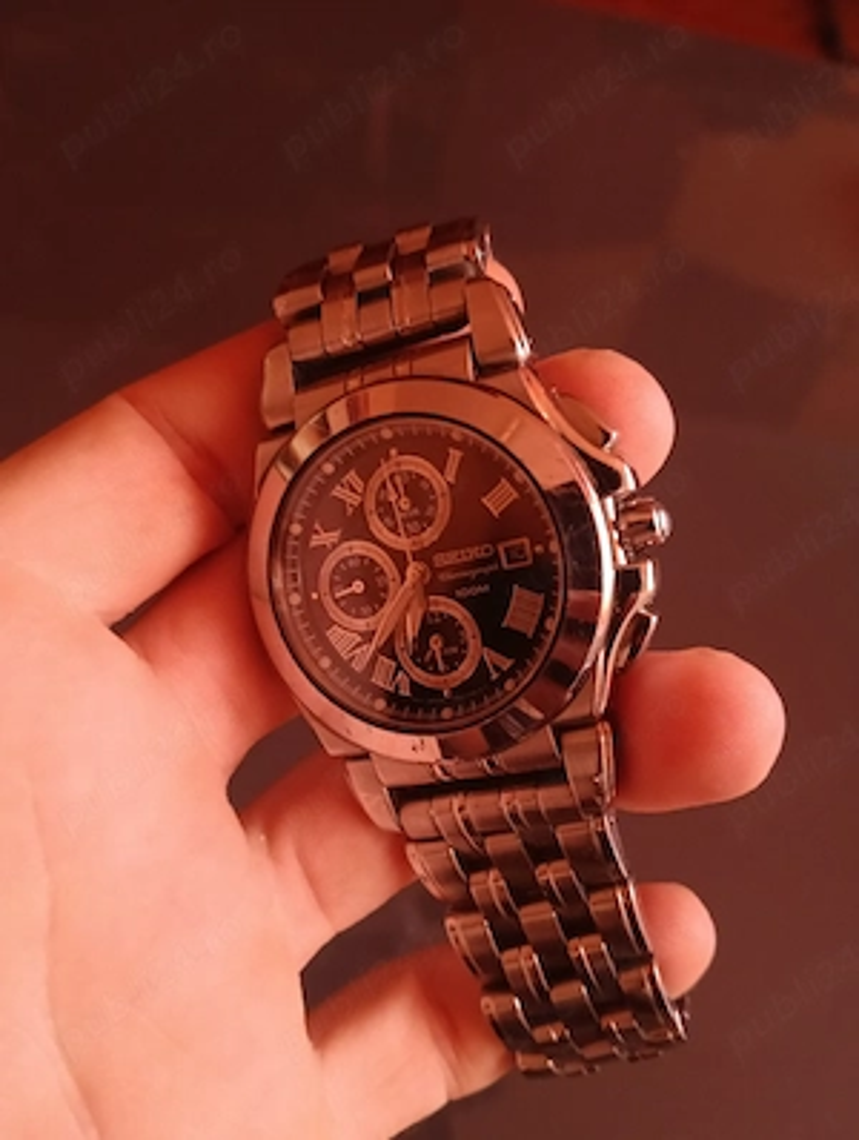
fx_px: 890
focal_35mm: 27
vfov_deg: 65.2
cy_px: 570
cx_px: 430
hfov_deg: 51.5
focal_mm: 3.98
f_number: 1.8
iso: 1250
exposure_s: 1/20
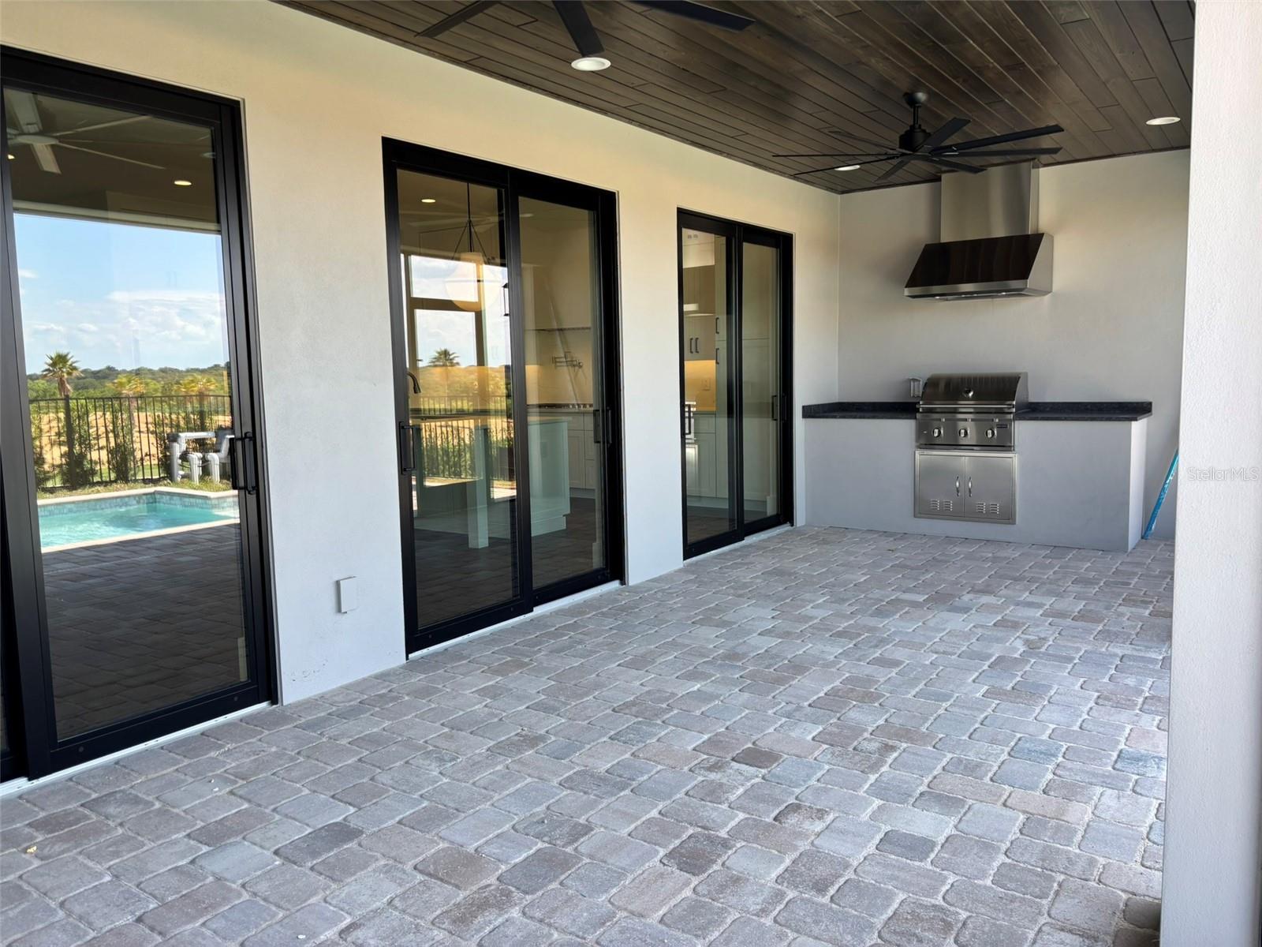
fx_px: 948
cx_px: 631
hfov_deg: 67.3
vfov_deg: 53.1
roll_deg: +1.3
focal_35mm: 26
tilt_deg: -6.9
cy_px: 474
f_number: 1.6
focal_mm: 5.96
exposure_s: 1/189
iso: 40
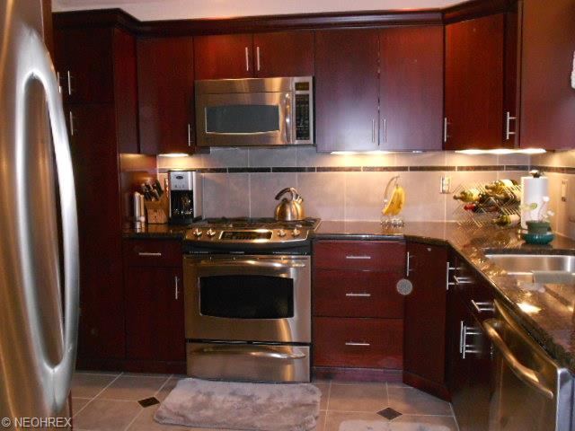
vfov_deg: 44.2
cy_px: 216
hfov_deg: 56.8
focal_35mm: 32
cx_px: 288
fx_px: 532
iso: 500
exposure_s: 1/30
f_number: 3.6
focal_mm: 5.8
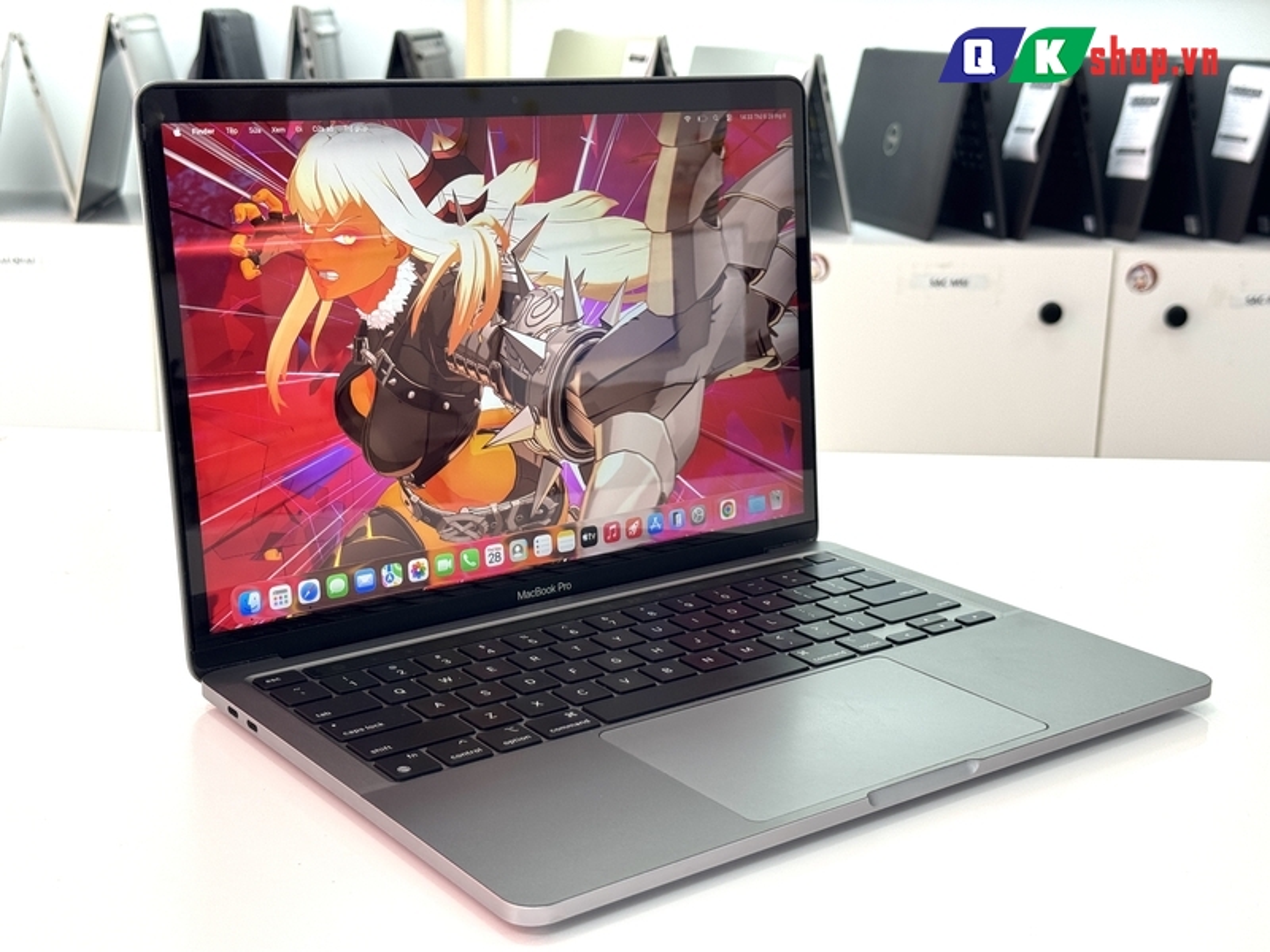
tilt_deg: -15.2
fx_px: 1761
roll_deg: -0.5
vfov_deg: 30.3
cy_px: 476
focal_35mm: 48
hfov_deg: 39.7
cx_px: 635
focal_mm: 6.76
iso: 80
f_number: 1.78
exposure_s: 1/142
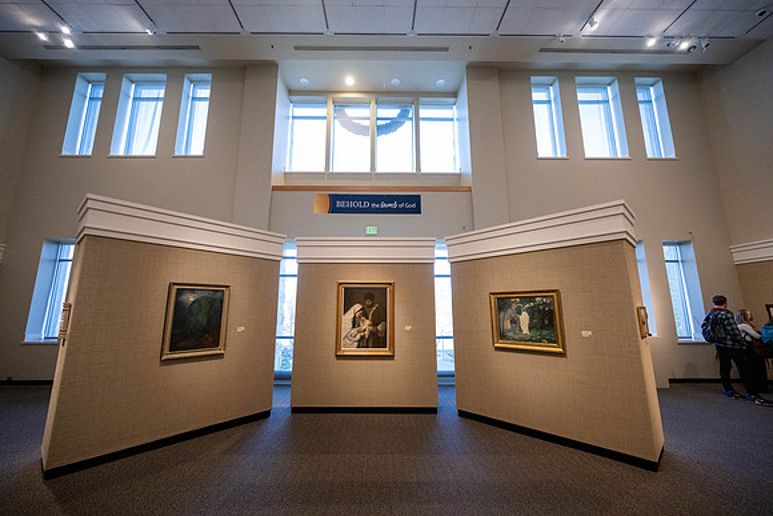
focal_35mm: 14
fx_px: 301
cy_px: 258
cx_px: 386
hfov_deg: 104.2
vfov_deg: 81.2
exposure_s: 1/200
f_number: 4
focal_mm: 14
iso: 6400
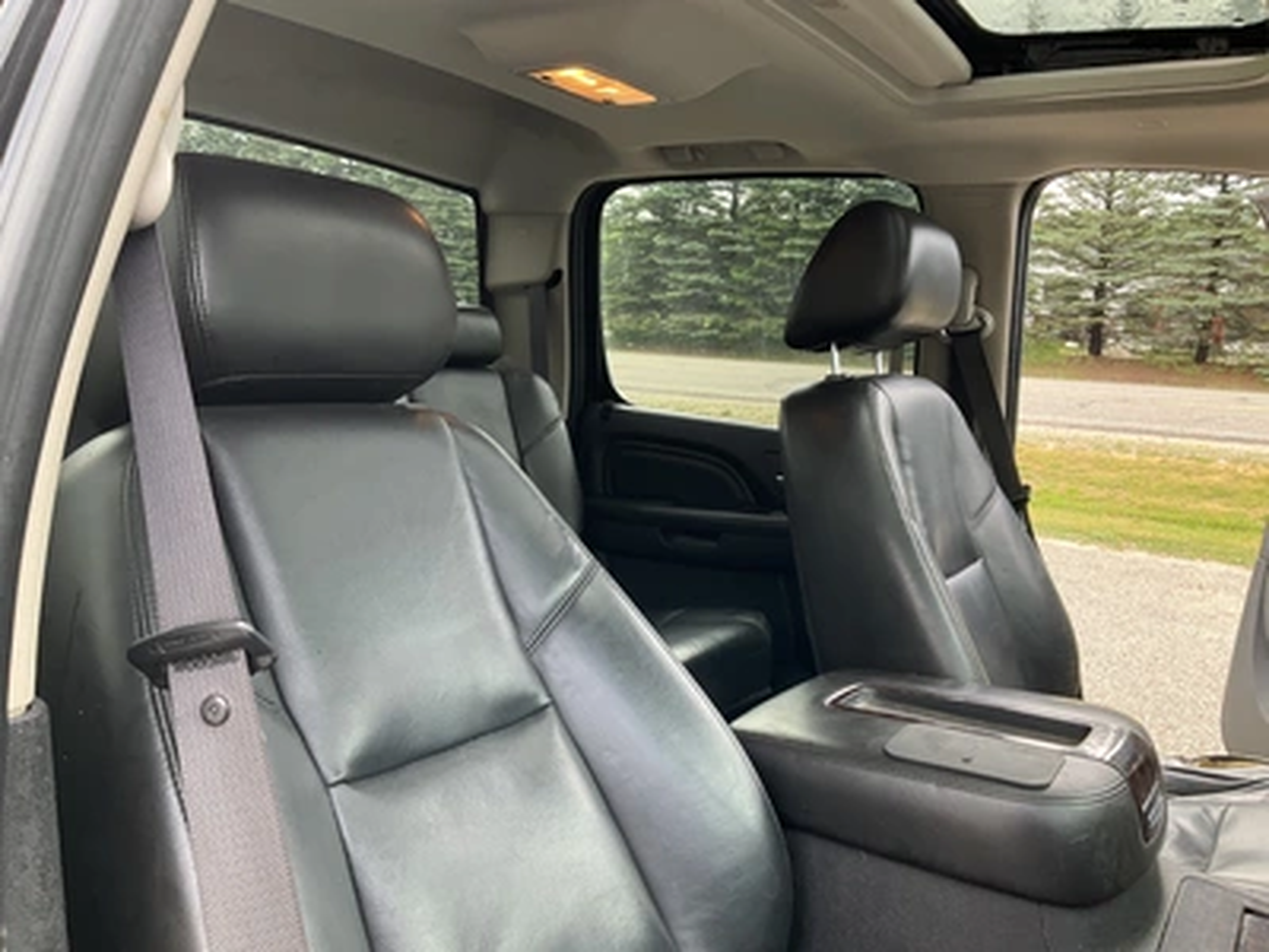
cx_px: 634
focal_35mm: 29
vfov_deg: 48.2
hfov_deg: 61.7
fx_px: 1063
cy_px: 476
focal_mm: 3
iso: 25
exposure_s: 1/122
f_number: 1.8
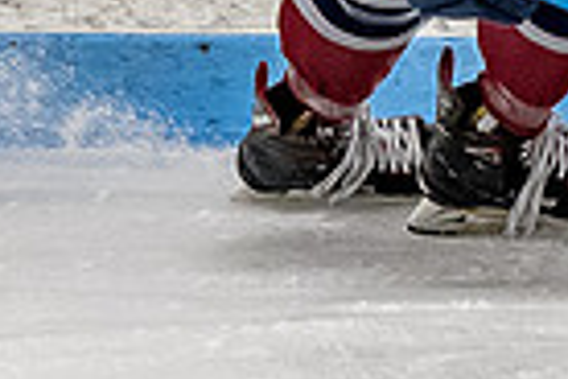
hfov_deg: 1.6
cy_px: -196
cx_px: 505
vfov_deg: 1.0
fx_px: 20920
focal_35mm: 1326
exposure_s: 1/800
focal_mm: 135
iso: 1600
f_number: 3.2
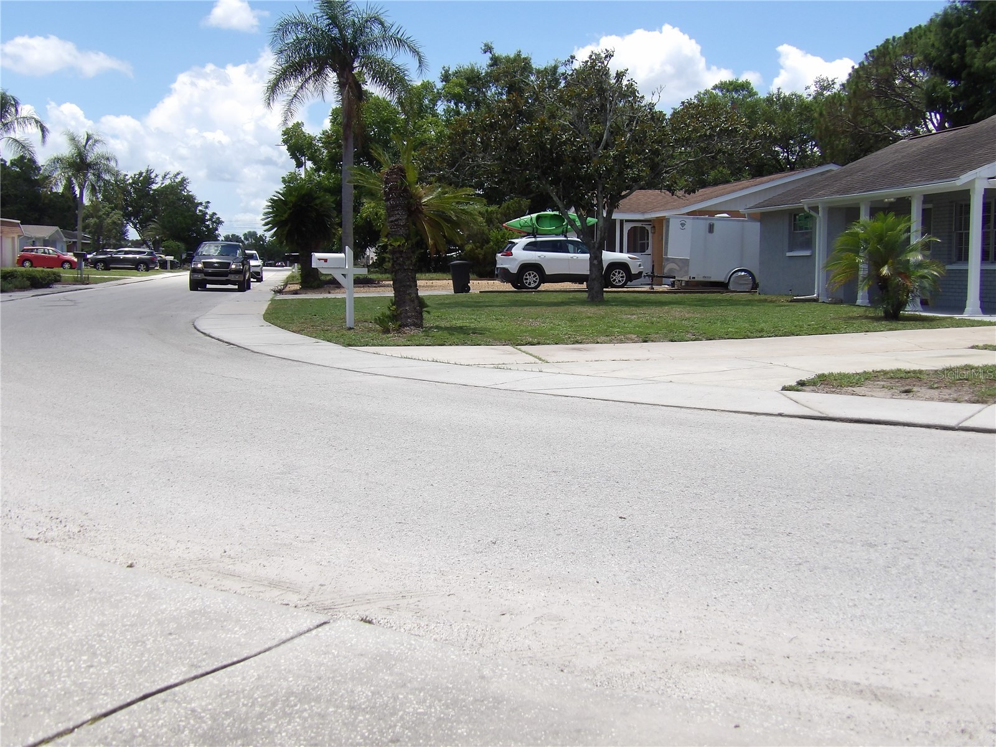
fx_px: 1122
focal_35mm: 39
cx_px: 498
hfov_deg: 47.9
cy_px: 374
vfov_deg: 36.8
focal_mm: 7
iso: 100
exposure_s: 1/928
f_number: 3.7
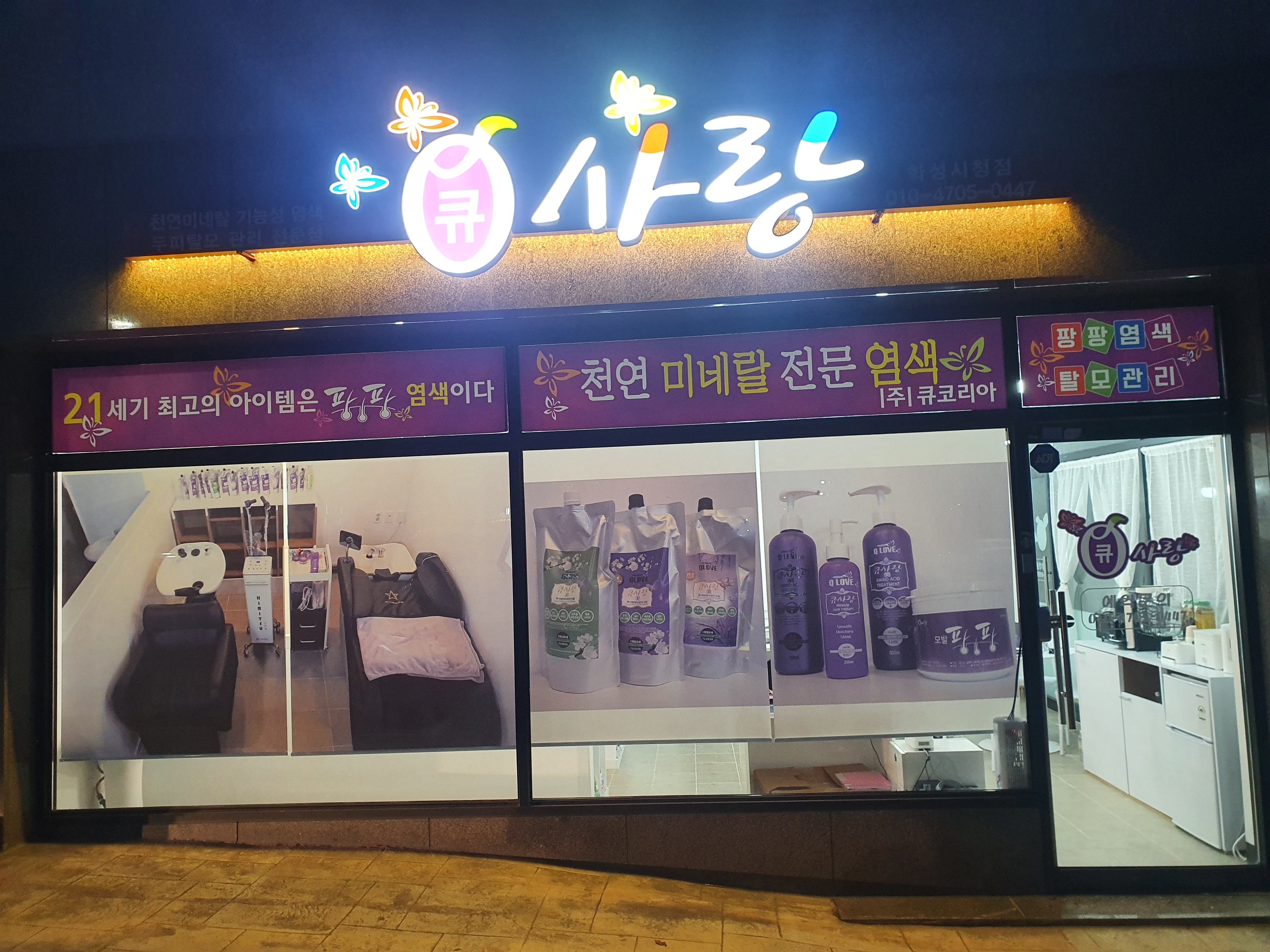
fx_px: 954
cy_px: 476
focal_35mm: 26
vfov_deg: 53.1
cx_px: 635
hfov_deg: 67.3
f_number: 2.4
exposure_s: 1/40
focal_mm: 4.32
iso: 320
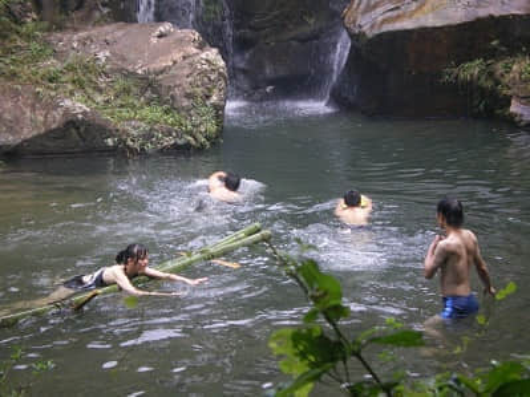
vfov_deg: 17.0
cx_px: 265
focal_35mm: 87
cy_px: 198
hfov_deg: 22.5
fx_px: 1332
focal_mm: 14.3
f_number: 5.1
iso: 200
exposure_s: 1/80
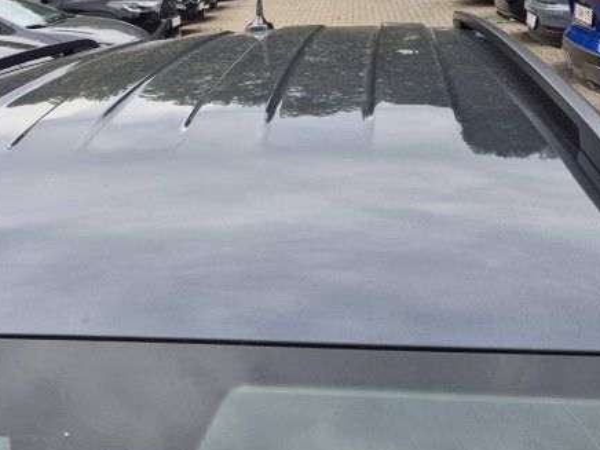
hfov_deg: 34.5
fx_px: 936
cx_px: 122
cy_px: -3
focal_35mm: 54
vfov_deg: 25.6
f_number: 1.8
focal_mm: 5.4
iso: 25
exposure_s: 1/976
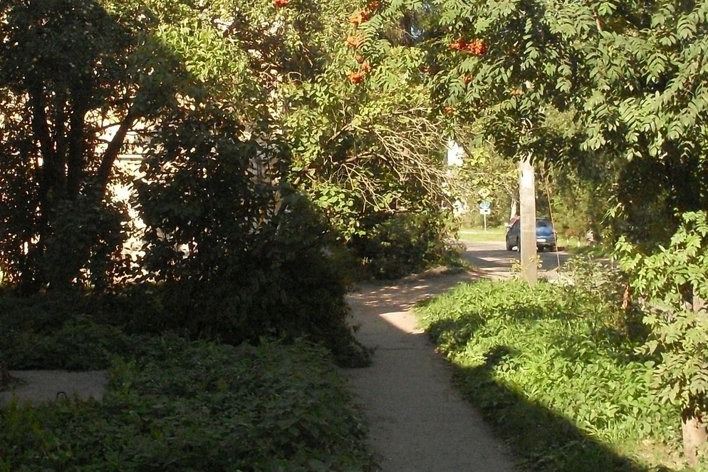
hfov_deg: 35.1
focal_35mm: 57
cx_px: 371
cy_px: 154
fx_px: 1121
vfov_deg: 23.6
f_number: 8.4
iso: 400
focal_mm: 6.3
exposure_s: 1/350
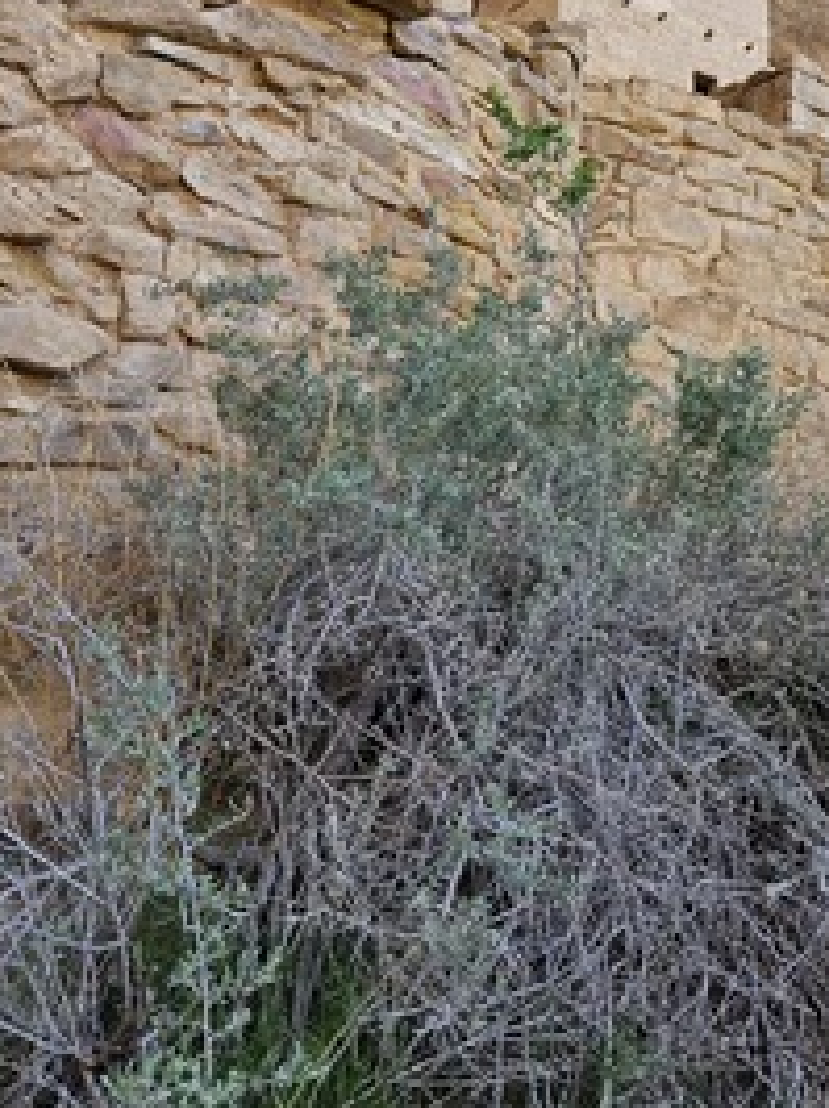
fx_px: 1439
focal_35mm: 45
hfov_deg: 31.0
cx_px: 704
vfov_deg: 41.3
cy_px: 325
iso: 32
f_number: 1.8
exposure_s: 1/180
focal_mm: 5.4
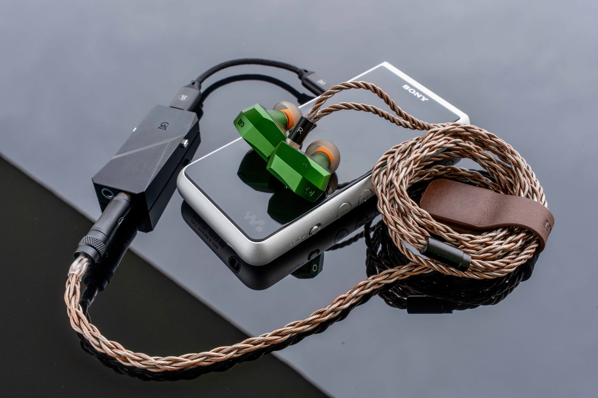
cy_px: 199
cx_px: 299
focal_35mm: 39
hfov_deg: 49.2
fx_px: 653
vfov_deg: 34.0
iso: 200
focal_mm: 39.3
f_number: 18
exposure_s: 1/60
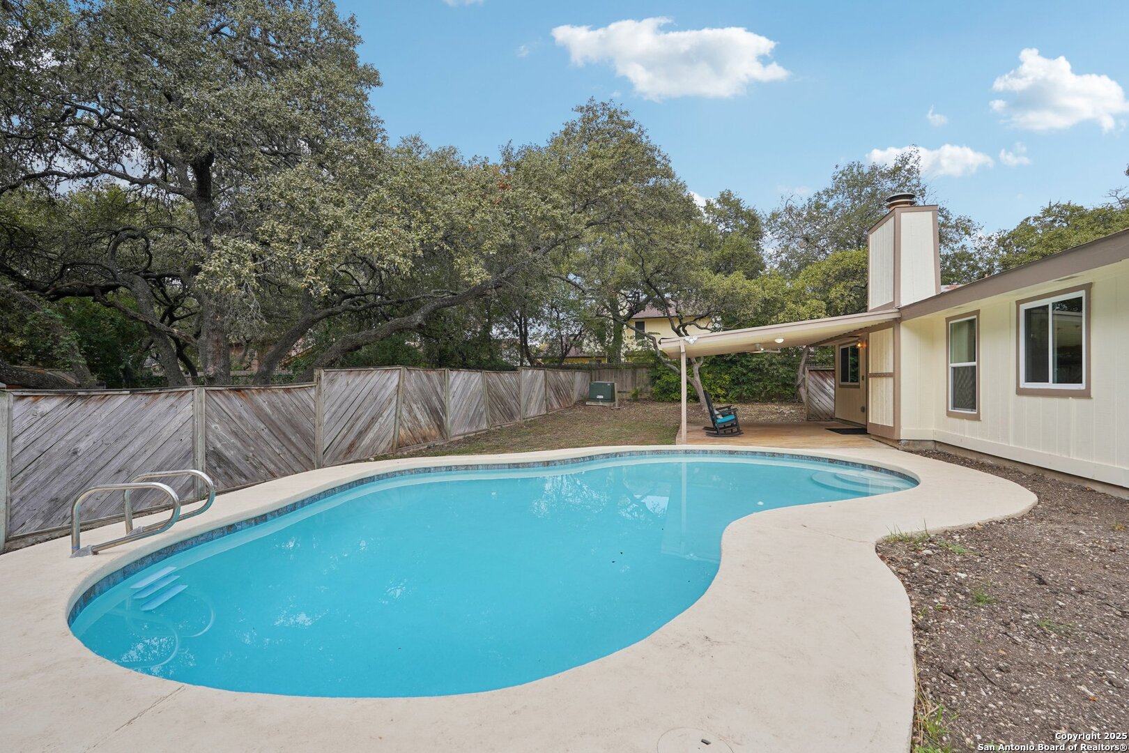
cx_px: 564
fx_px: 549
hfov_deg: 91.6
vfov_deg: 68.9
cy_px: 376
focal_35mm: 18
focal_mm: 17.5
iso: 100
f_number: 8
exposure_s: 1/200
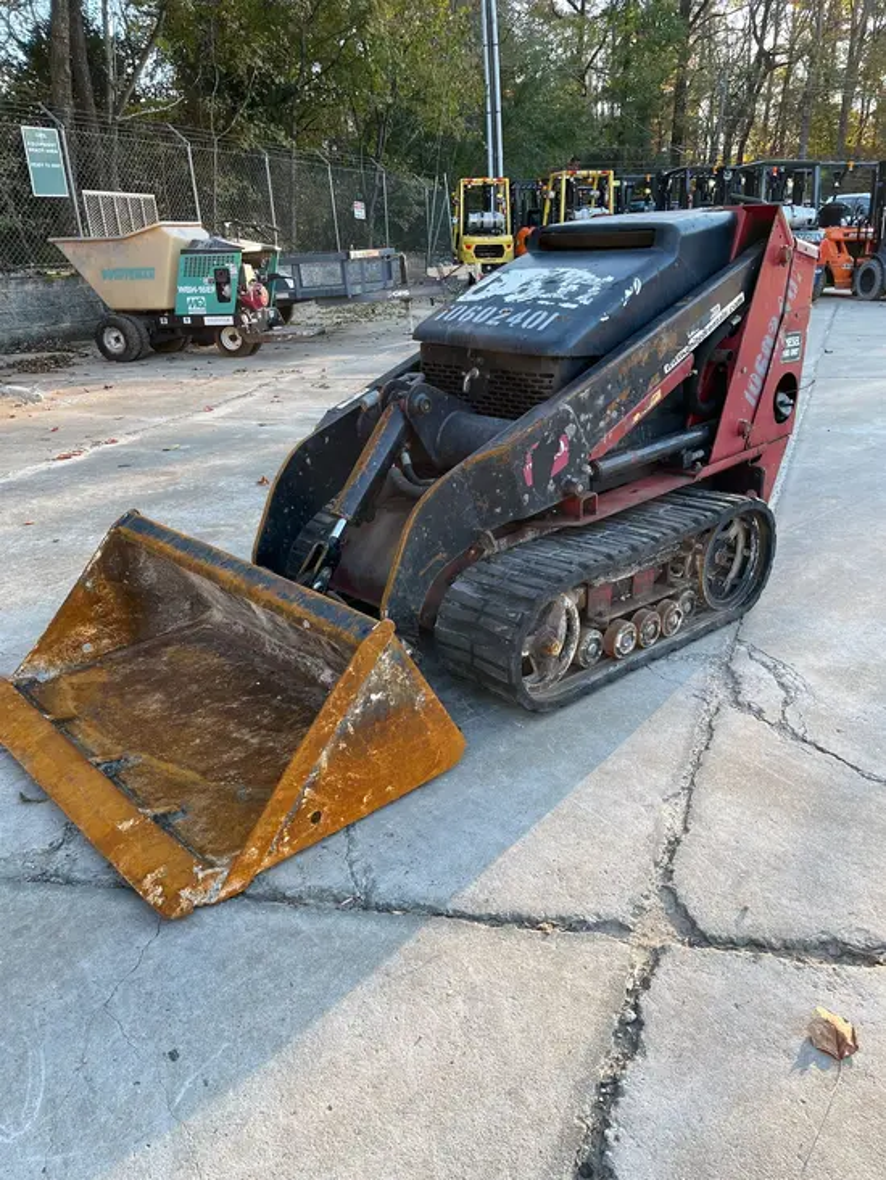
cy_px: 590
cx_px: 443
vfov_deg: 67.3
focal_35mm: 26
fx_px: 887
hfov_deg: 53.1
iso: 40
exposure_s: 1/203
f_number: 1.6
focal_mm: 5.1
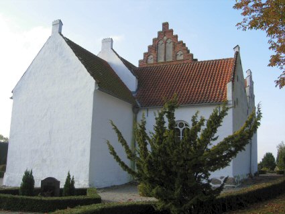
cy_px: 107
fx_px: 296
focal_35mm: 36
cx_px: 142
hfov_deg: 51.3
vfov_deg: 39.7
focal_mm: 7.5
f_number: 4.3
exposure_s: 1/235
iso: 50
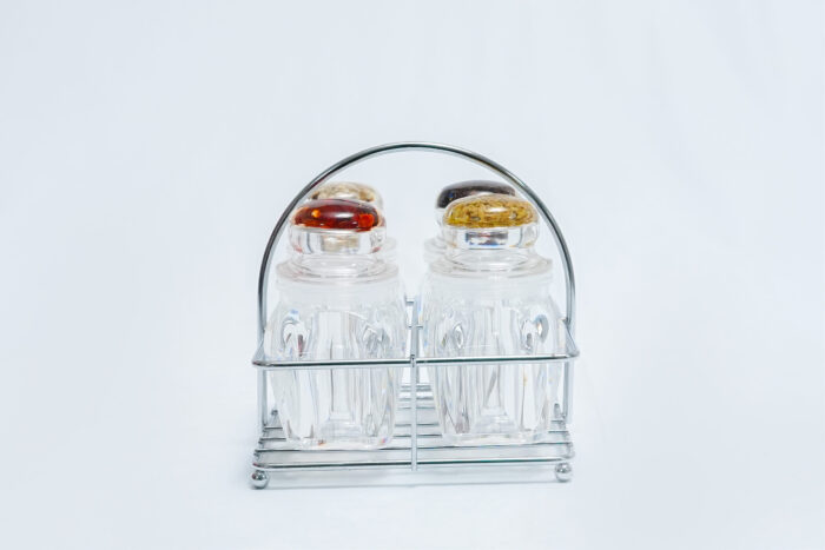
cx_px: 412
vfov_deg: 22.3
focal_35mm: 61
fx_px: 1398
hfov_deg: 32.9
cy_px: 275
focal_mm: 41
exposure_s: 1/125
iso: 2500
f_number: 10
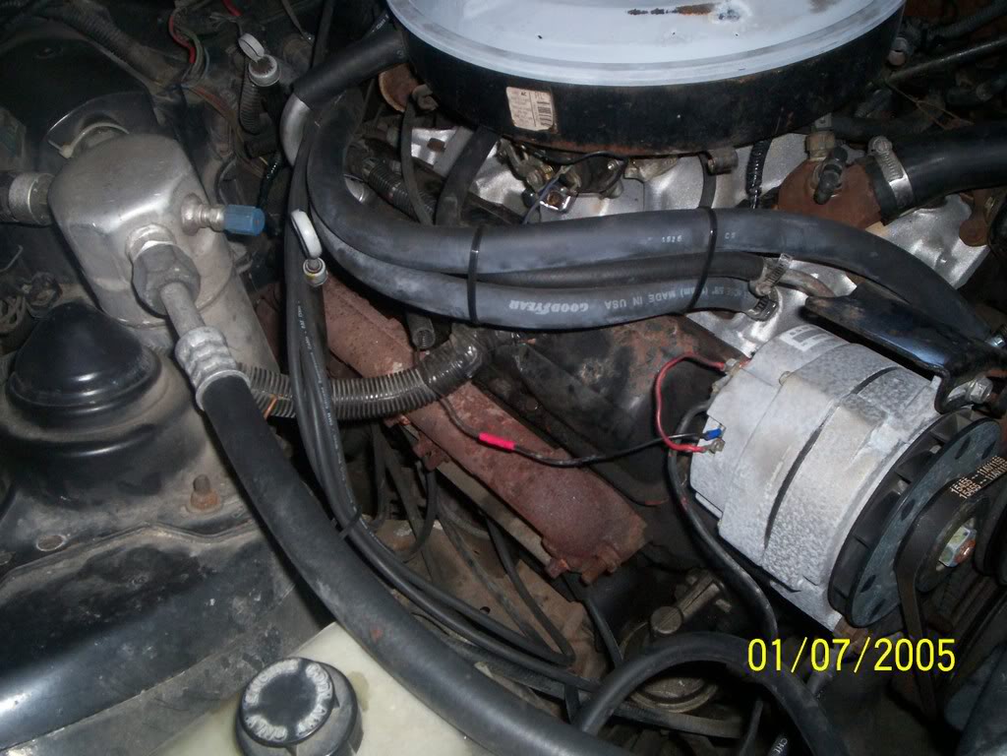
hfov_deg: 51.4
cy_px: 378
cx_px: 504
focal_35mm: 36
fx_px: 1047
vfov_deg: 39.7
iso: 140
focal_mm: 5.9
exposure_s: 1/64
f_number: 4.5
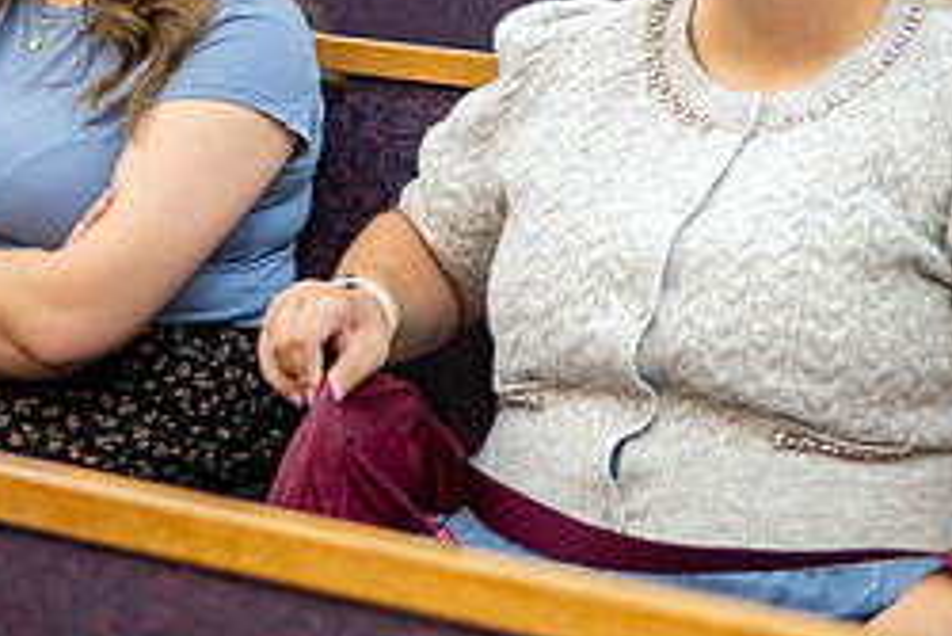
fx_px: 3307
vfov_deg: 11.0
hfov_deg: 16.3
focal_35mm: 125
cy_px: 155
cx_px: 715
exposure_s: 1/400
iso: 1600
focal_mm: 50
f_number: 1.8
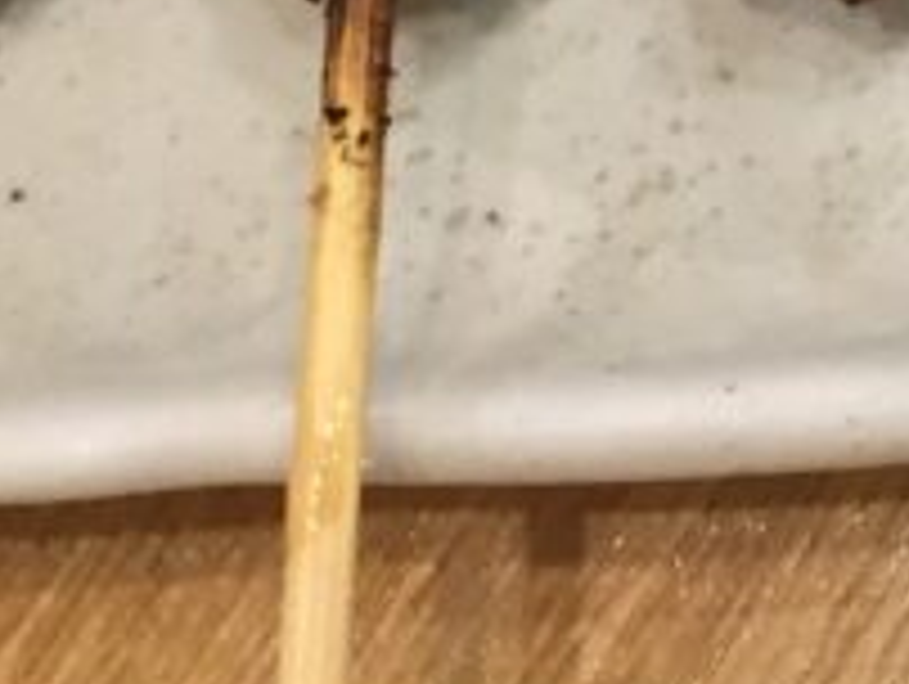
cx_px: 1566
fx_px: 3865
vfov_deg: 9.5
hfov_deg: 12.4
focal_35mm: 147
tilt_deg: -68.6
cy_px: -621
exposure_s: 1/30
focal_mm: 4.15
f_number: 2.2
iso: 200
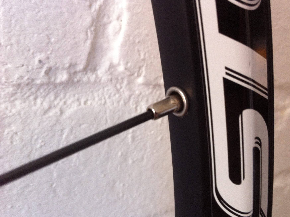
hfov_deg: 45.7
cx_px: 165
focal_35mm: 41
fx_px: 343
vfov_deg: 35.0
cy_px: 114
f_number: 2.8
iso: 100
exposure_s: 1/15
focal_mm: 3.85
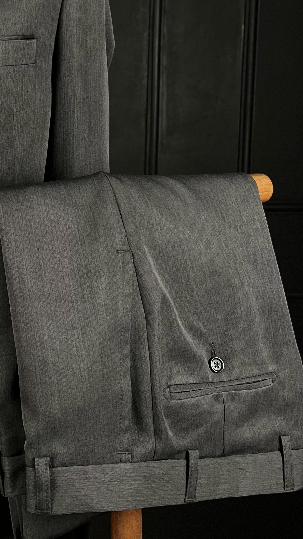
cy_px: 187
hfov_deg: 20.5
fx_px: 786
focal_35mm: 55
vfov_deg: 37.5
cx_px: -54
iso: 200
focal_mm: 5.1
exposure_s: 1/60
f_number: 1.6
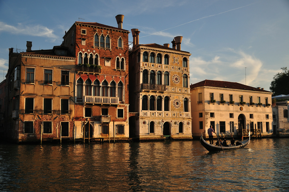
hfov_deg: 51.3
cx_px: 144
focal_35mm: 38
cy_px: 96
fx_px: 301
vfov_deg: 35.4
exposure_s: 1/750
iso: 200
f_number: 4
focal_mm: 25
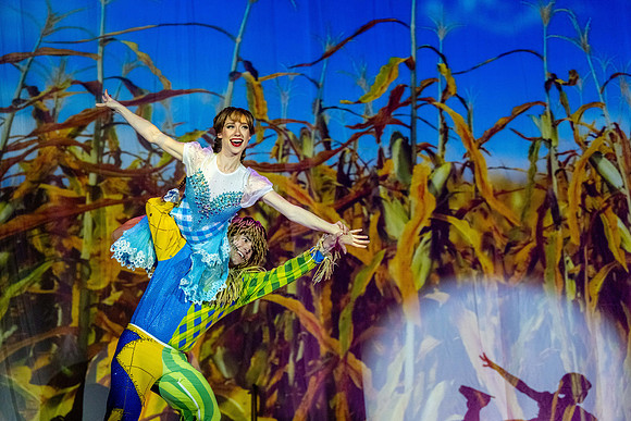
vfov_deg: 17.3
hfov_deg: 25.7
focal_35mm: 79
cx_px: 316
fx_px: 1385
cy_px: 210
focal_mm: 79
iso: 5000
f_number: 2.8
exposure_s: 1/1000
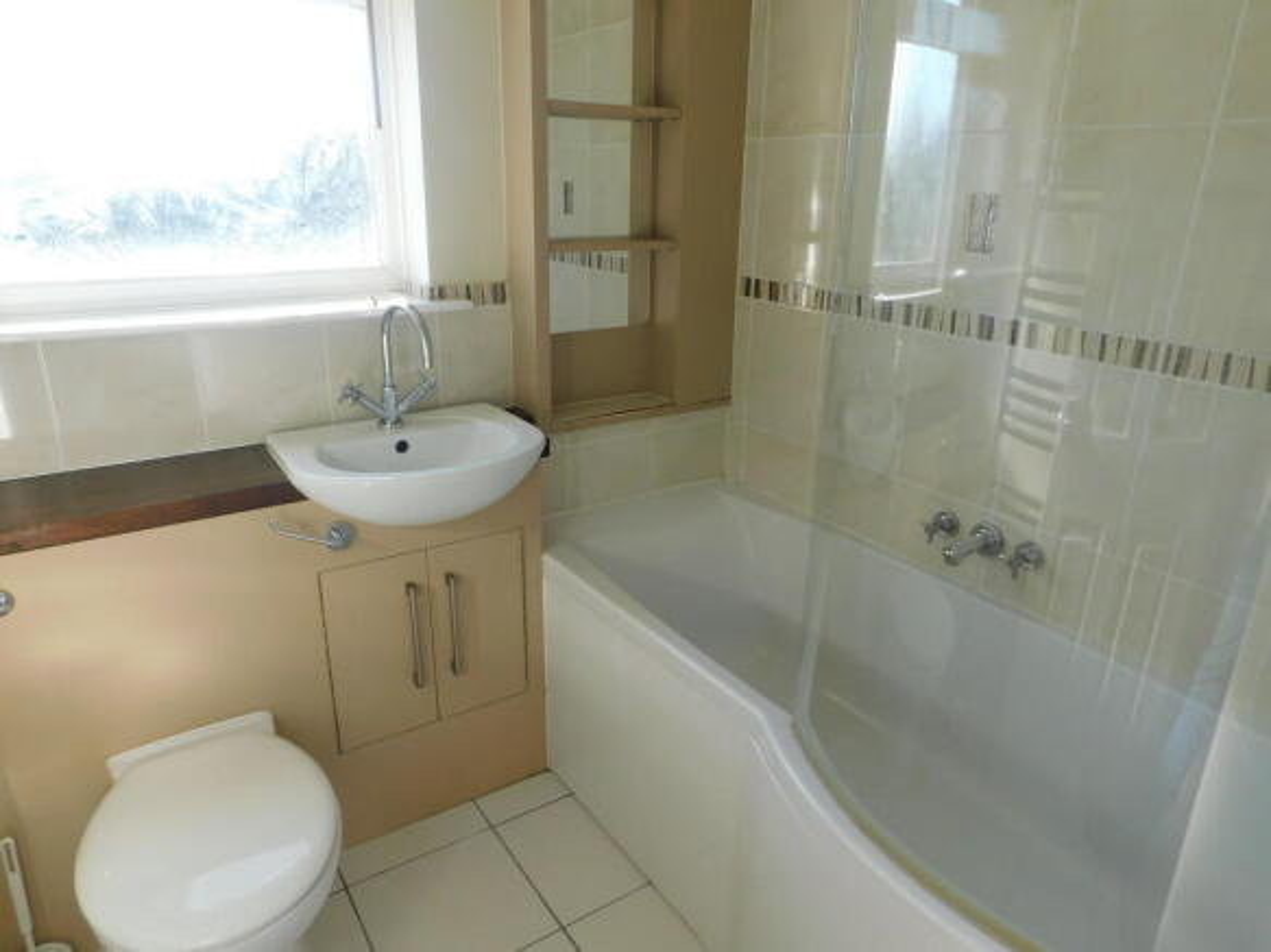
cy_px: 476
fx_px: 844
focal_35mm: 23
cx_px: 636
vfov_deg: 58.9
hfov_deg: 73.9
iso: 125
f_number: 3
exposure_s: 1/125
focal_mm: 4
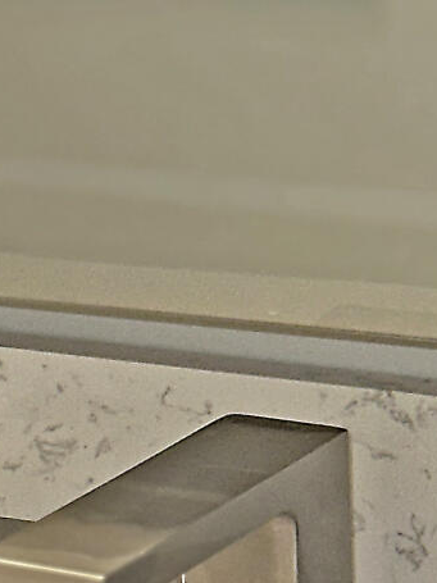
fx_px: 3553
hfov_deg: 6.8
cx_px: -492
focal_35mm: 211
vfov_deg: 9.4
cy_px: 185
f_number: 1.78
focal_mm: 6.86
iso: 40
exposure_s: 1/130
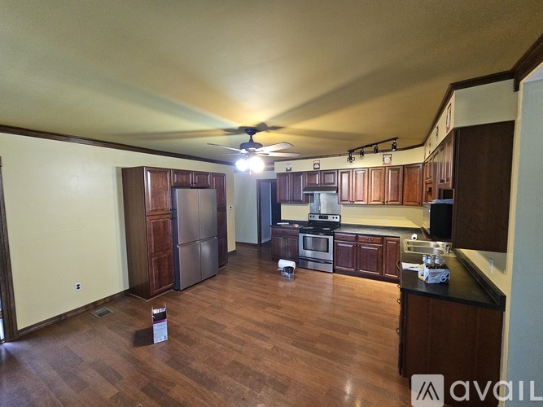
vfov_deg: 89.9
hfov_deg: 106.2
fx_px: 204
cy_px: 204
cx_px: 272
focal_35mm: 13
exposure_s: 1/30
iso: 640
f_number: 2.2
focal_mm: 2.2
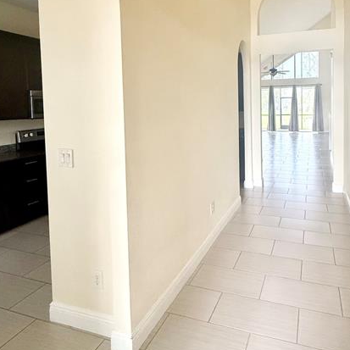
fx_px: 263
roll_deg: +0.5
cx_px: 234
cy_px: 116
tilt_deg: -2.5
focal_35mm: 23
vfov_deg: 65.4
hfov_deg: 65.4
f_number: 2.2
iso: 320
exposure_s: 1/99
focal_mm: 2.22
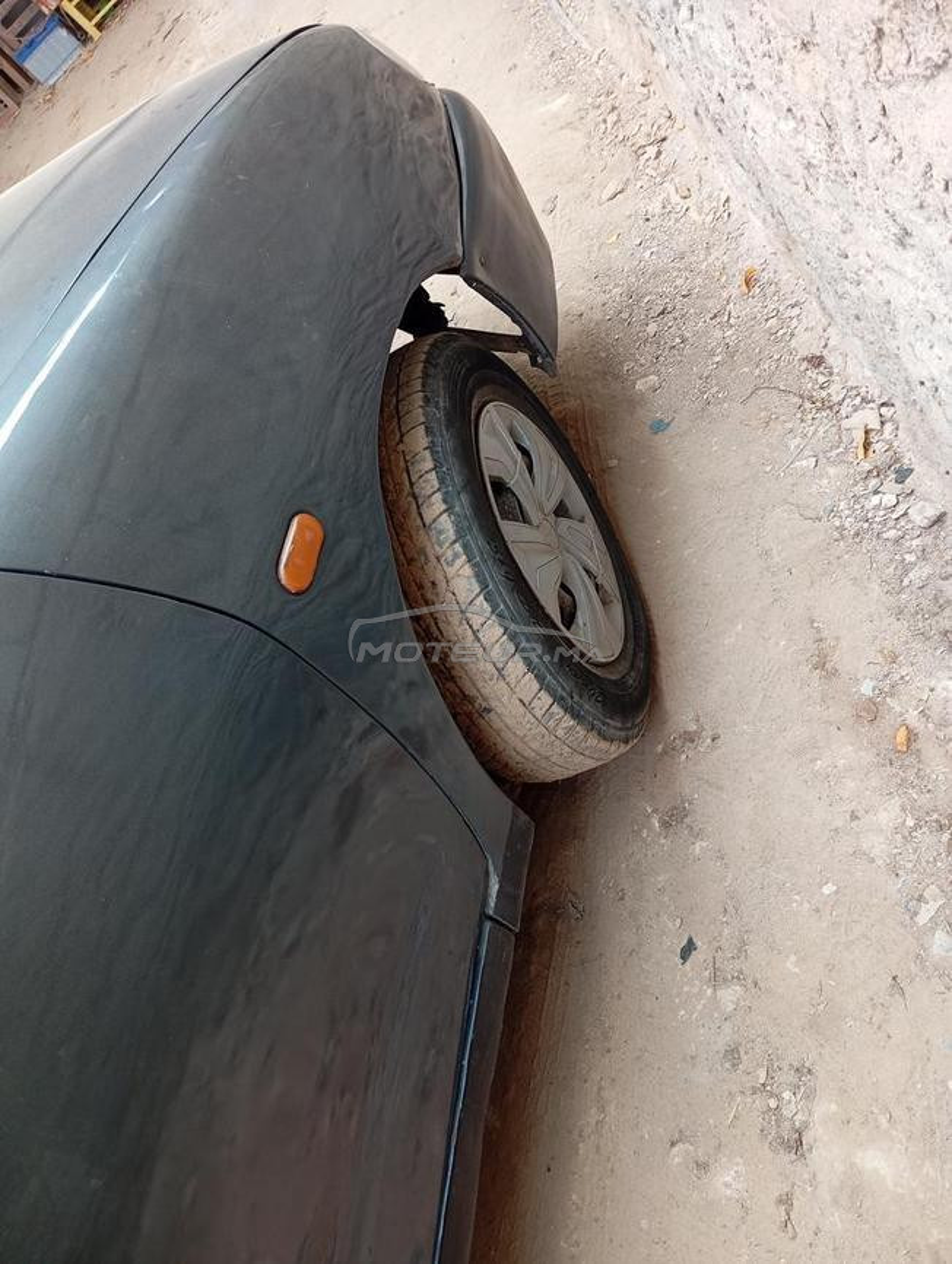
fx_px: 1024
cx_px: 476
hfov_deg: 49.9
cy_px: 632
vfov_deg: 63.4
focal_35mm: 28
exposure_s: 1/100
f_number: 1.8
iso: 316
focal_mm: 4.22
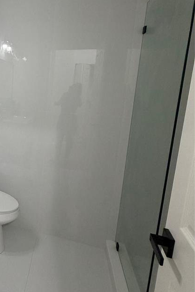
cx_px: -15
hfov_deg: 38.9
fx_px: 227
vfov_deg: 65.0
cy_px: 119
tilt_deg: -8.8
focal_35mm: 28
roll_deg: -1.9
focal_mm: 2.22
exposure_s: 1/60
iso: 160
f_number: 2.2
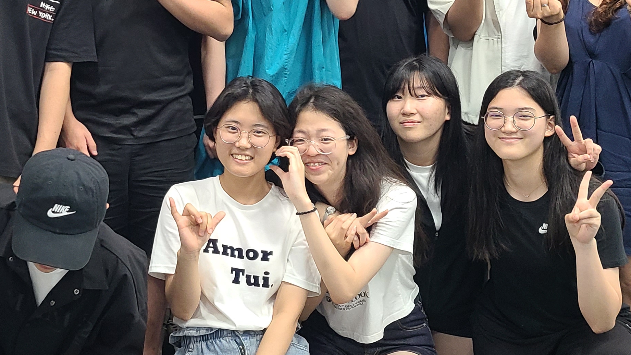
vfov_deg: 19.3
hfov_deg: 33.4
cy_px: 115
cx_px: 194
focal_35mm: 62
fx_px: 1037
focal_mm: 5.4
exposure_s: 1/60
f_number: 1.8
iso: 160
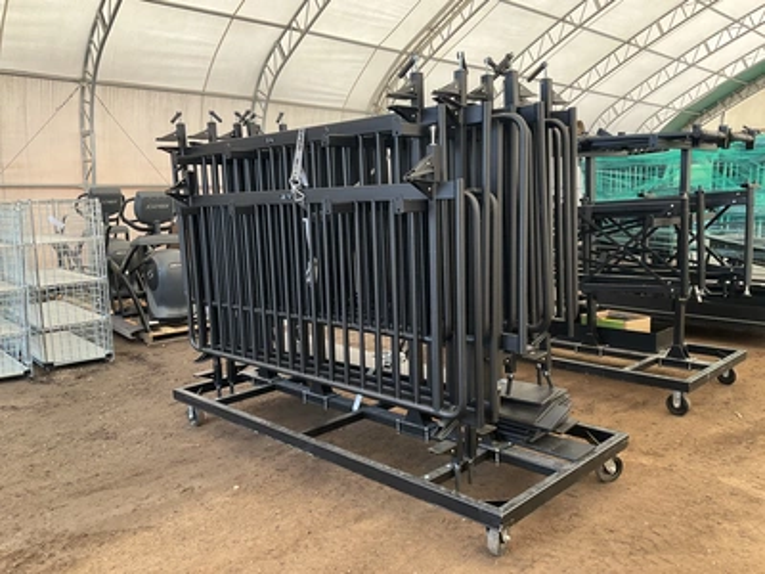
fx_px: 641
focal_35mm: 29
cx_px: 382
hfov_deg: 61.7
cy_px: 287
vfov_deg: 48.2
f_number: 1.8
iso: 32
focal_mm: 3
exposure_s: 1/122
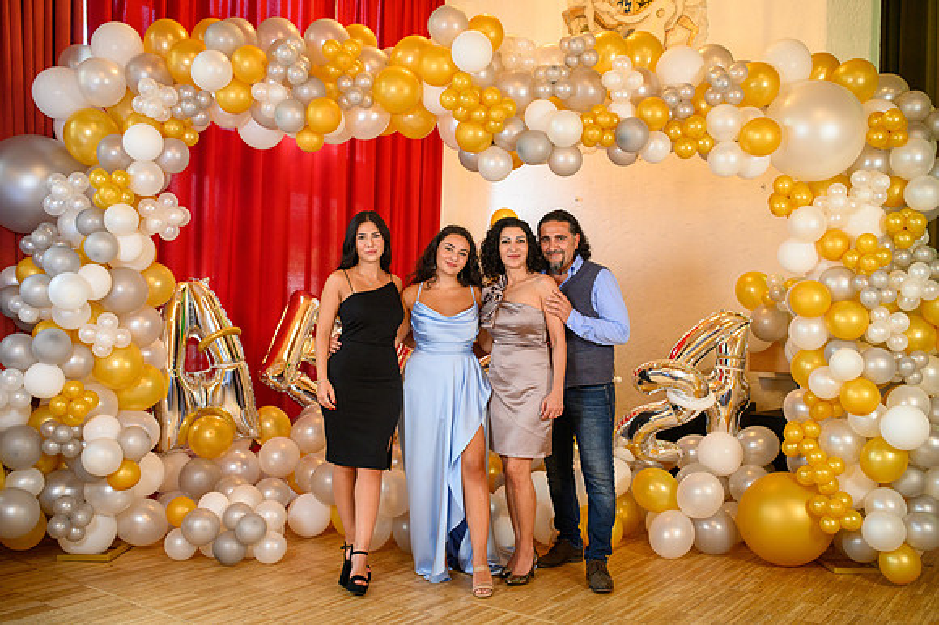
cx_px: 470
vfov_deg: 37.8
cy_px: 312
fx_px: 912
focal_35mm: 35
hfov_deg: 54.5
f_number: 3.5
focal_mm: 35
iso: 1250
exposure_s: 1/100
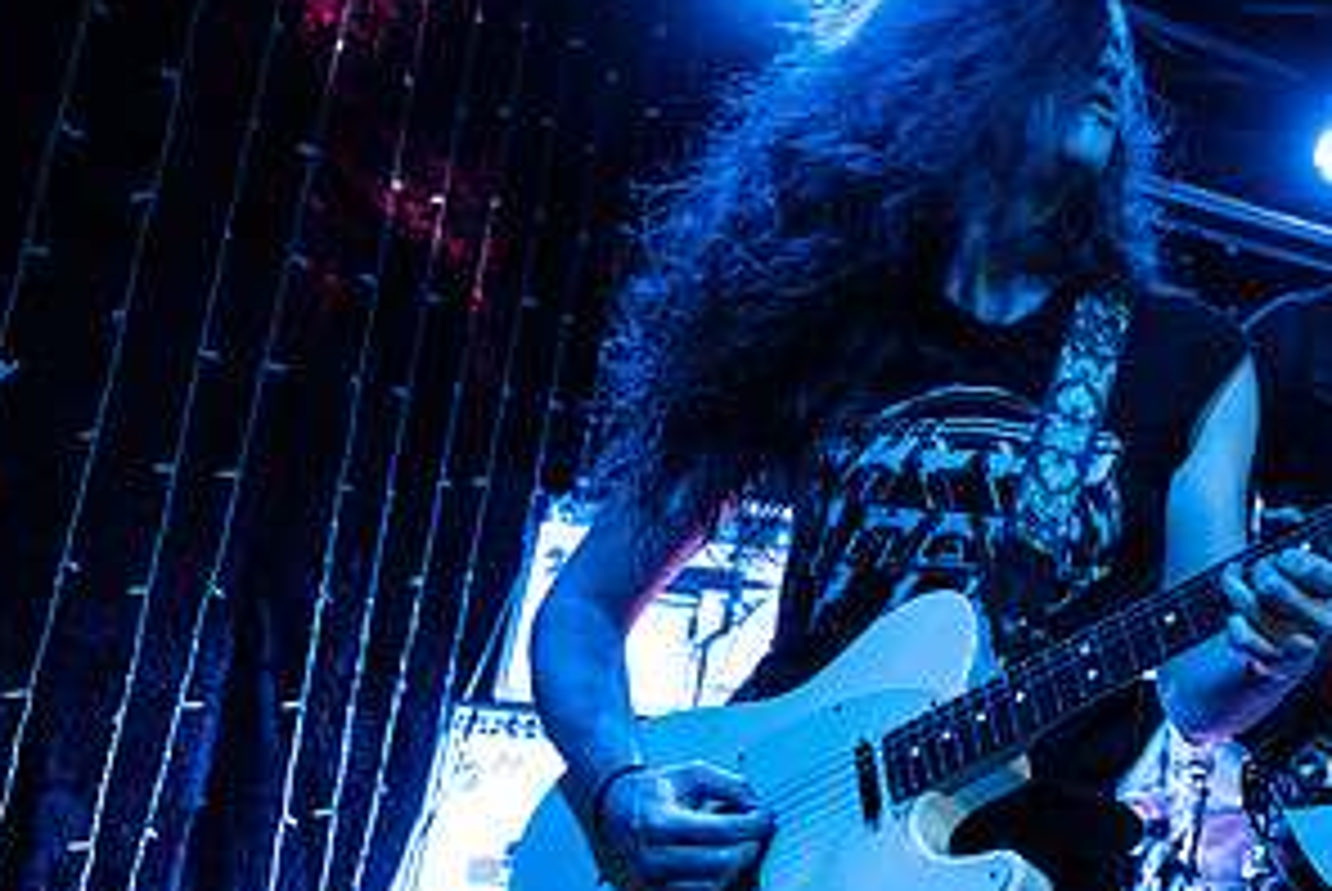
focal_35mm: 47
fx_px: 1741
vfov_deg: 28.7
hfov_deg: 38.4
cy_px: 461
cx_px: 1251
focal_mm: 24
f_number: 3.2
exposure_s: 1/200
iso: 3200
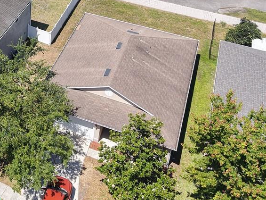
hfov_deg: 26.5
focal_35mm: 68
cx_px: -20
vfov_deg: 20.3
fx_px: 523
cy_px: -40
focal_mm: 8.67
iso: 150
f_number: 1.8
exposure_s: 1/2500
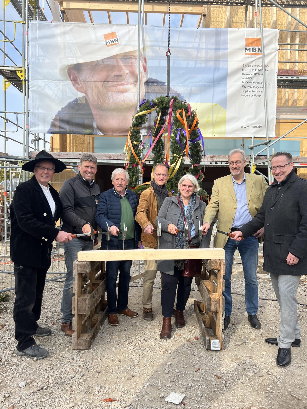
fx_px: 307
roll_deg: -0.8
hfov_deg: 53.1
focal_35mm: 26
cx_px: 154
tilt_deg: -2.6
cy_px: 204
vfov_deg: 67.3
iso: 50
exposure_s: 1/2083
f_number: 1.5
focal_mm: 5.7
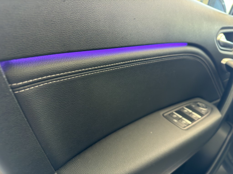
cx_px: 116
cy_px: 87
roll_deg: -4.5
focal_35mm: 24
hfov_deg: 71.6
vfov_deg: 56.8
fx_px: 162
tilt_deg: -23.6
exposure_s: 1/33
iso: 320
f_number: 1.78
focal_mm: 6.76
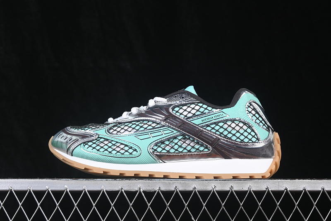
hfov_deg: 27.0
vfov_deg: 18.2
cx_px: 166
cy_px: 110
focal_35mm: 75
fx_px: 689
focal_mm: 50
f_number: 7.1
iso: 160
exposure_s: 1/60
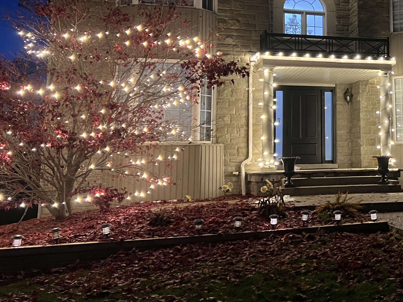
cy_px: 69
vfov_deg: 28.6
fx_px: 582
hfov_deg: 35.9
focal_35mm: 50
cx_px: 361
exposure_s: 1/30
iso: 500
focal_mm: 5.7
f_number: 1.5
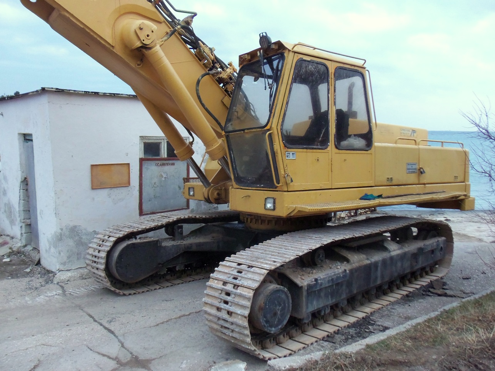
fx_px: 415
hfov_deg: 61.7
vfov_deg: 48.2
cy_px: 186
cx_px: 248
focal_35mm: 29
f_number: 3.4
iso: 200
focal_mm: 5.2
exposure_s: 1/30
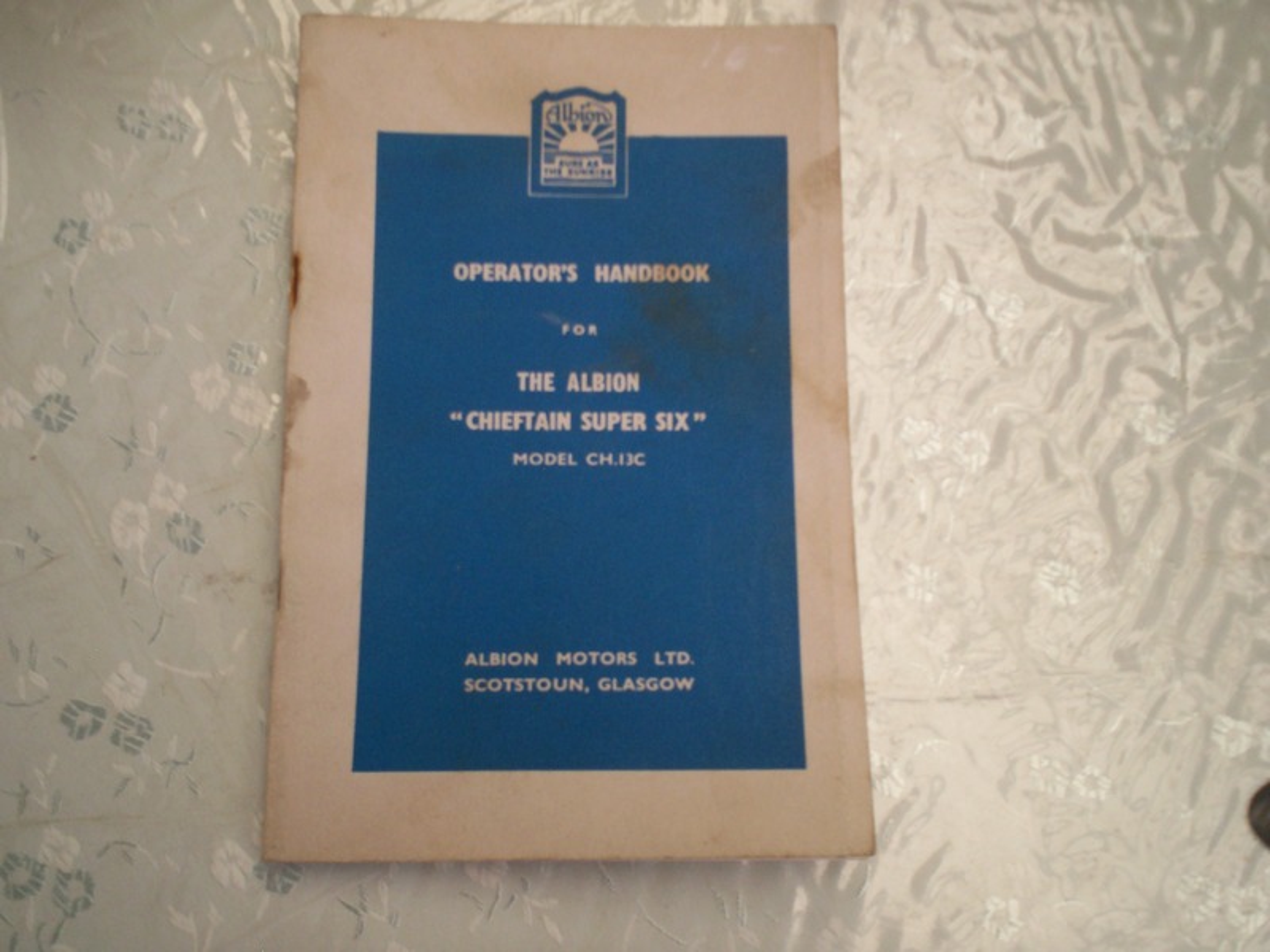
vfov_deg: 39.7
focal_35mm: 36
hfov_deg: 51.4
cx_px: 635
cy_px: 476
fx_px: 1321
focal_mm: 5.9
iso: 100
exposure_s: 1/68.3
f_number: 4.5
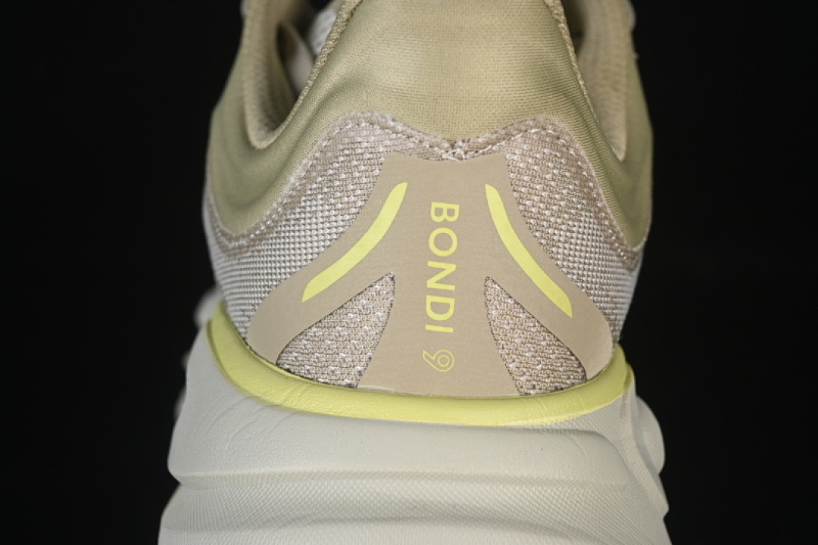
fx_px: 1704
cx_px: 409
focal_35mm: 75
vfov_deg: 18.2
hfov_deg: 27.0
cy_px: 272
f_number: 7.1
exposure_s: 1/80
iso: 160
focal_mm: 50
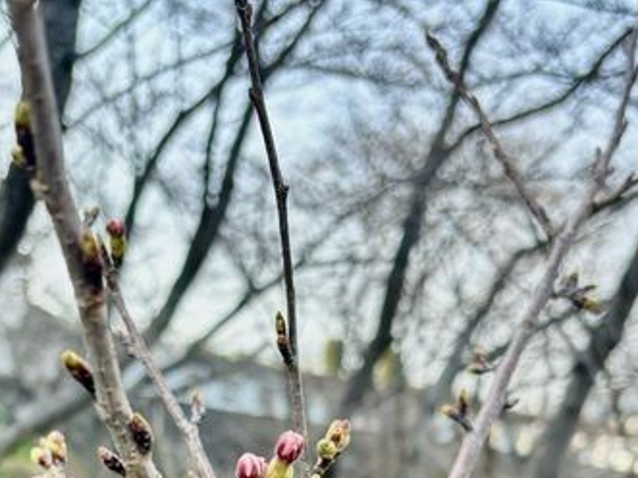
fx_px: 1179
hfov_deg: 30.1
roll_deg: -4.6
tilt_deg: -4.3
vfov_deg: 21.2
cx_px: 228
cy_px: 587
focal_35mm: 64
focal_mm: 5.96
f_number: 1.6
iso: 50
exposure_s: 1/448
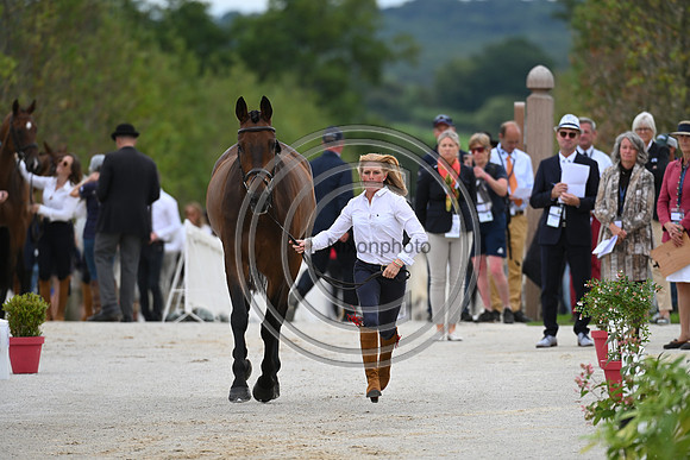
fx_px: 7668
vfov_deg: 3.4
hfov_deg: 5.2
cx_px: 345
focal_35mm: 400
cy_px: 230
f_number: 5.6
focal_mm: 400
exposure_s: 1/1600
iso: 500
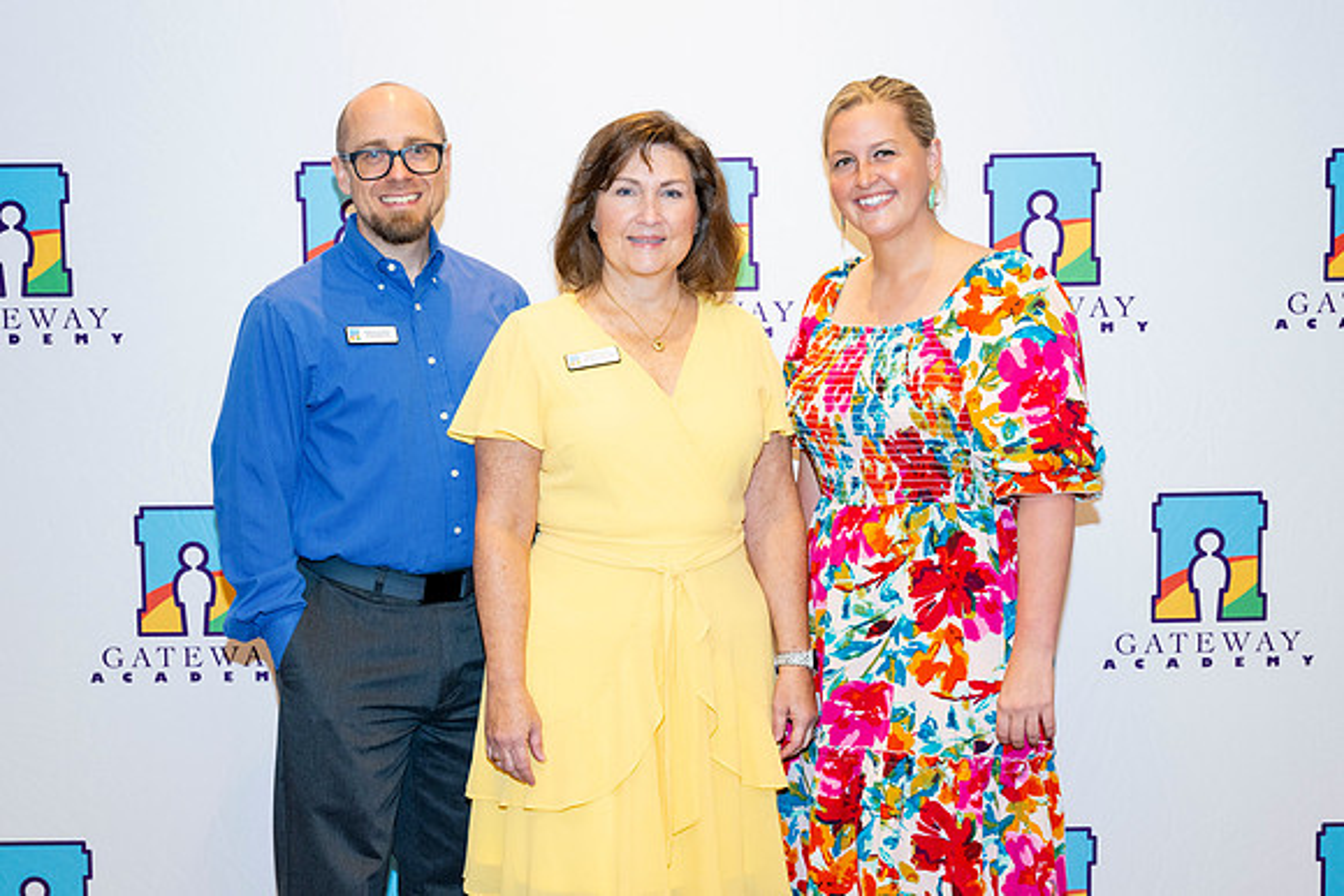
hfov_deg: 36.2
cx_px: 693
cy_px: 445
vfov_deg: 24.6
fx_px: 2059
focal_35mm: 55
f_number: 5.6
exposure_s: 1/100
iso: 1000
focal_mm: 52
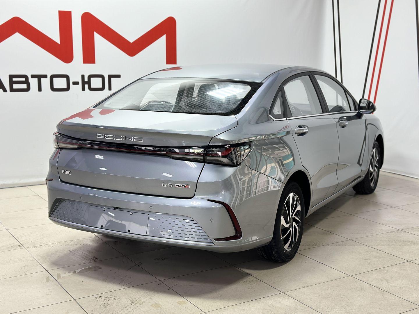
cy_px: 157
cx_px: 210
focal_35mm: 48
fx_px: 581
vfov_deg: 30.3
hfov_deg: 39.7
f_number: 1.78
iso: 100
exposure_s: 1/100
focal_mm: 6.86
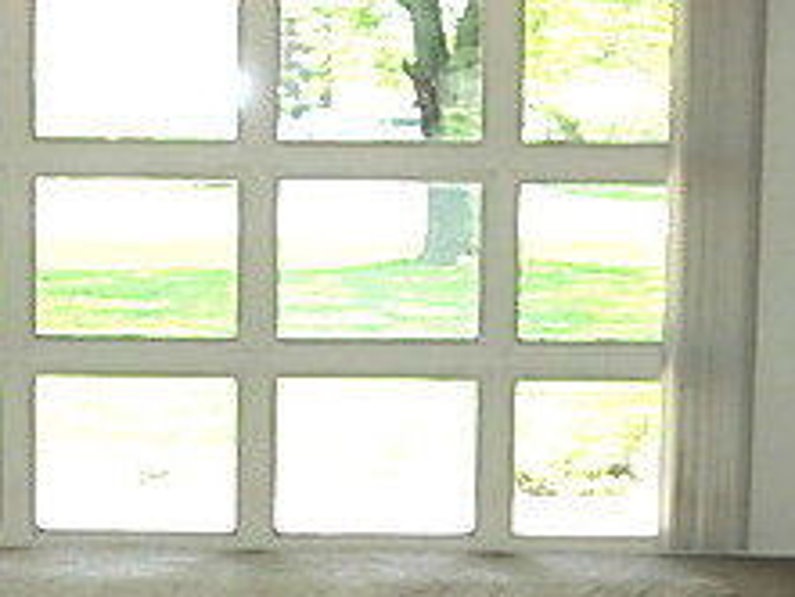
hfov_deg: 17.8
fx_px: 2528
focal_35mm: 110
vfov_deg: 13.3
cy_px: 547
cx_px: 284
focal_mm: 7.8
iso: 79
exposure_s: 1/406
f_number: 2.8
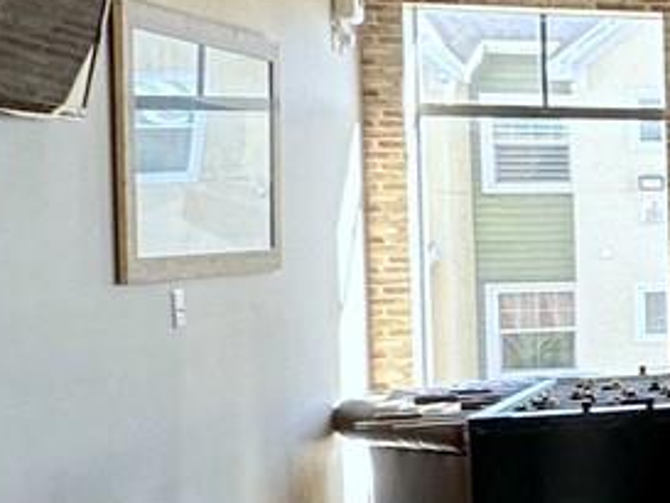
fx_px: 1588
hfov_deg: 13.3
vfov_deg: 18.0
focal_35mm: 82
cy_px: 240
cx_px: 1777
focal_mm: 2.22
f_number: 2.2
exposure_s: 1/99
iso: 40
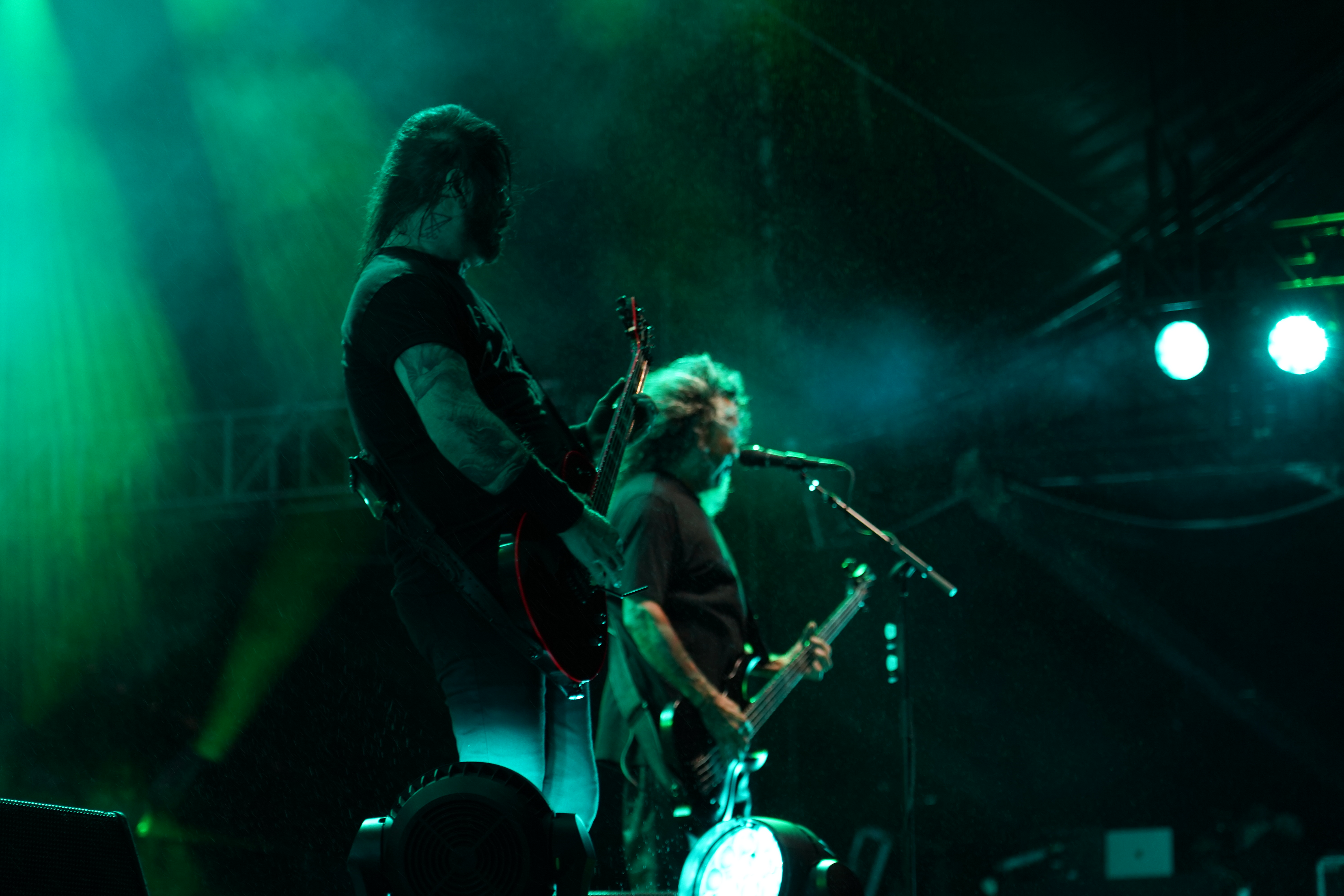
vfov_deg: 13.0
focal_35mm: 105
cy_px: 448
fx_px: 3920
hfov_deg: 19.5
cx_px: 672
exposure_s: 1/125
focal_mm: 105
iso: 1000
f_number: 4
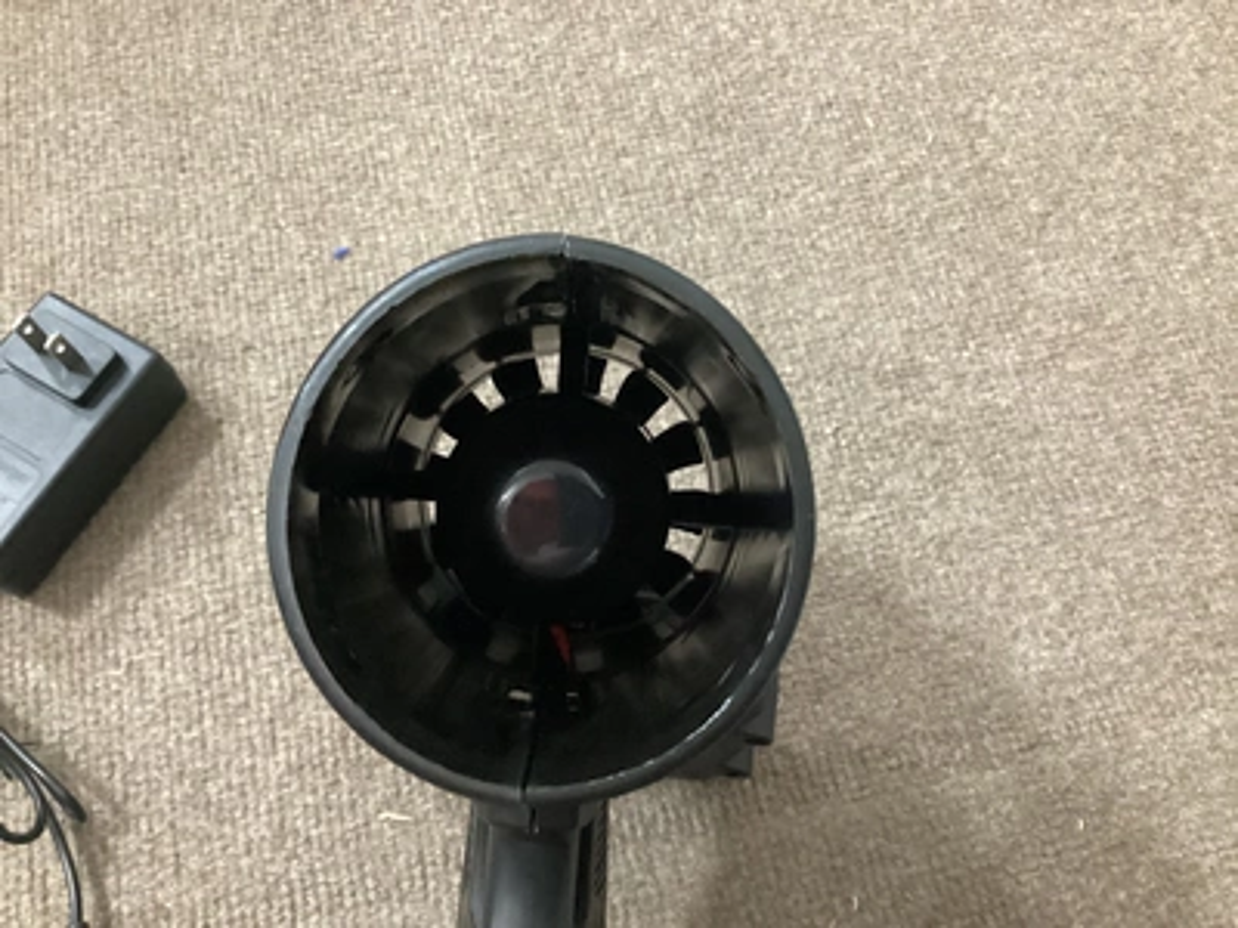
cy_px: 464
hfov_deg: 58.4
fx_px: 1109
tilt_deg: -67.7
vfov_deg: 45.4
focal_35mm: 31
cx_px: 619
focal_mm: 3.3
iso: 640
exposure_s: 1/30
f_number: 2.4
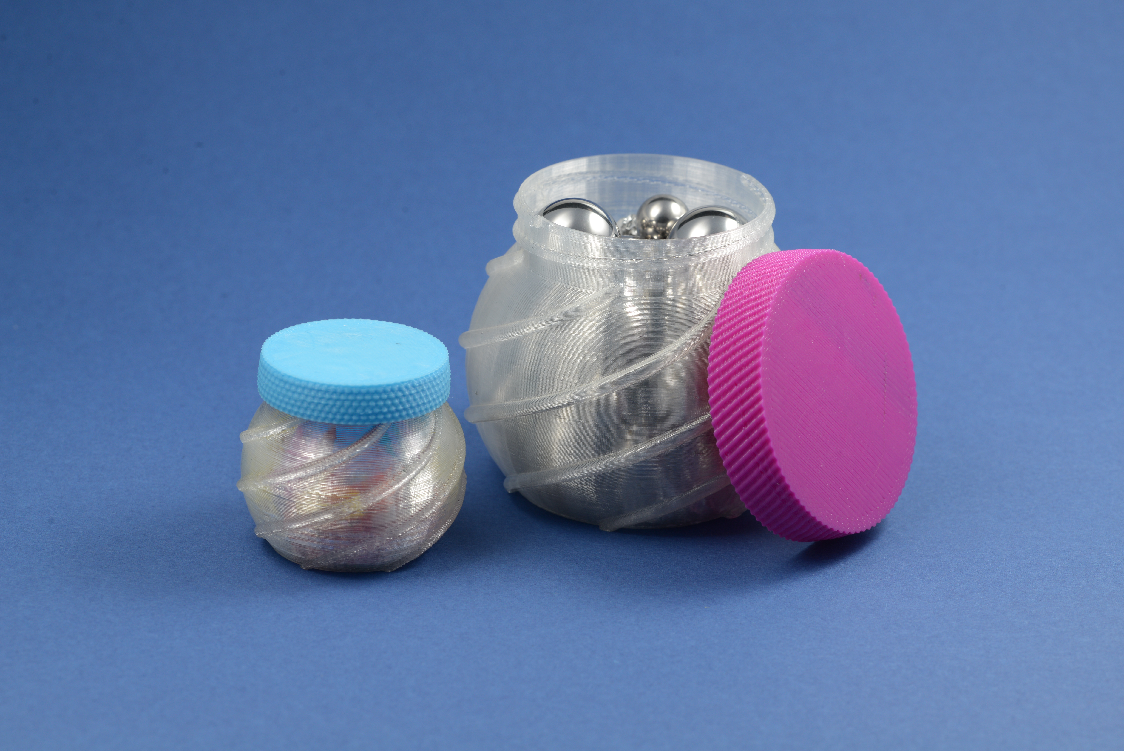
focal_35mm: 105
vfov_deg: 13.1
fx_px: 3279
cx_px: 562
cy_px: 376
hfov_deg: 19.4
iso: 320
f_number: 16
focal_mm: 105
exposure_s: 1/160
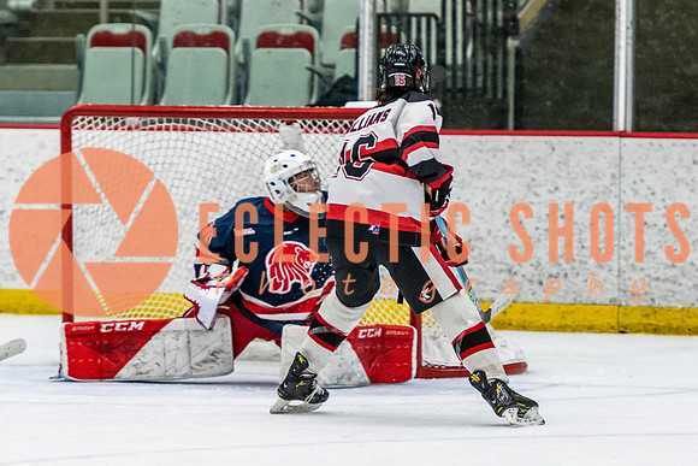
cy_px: 277
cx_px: 369
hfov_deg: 6.4
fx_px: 6206
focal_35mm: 320
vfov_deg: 4.3
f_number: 2.8
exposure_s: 1/640
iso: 2800
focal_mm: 150
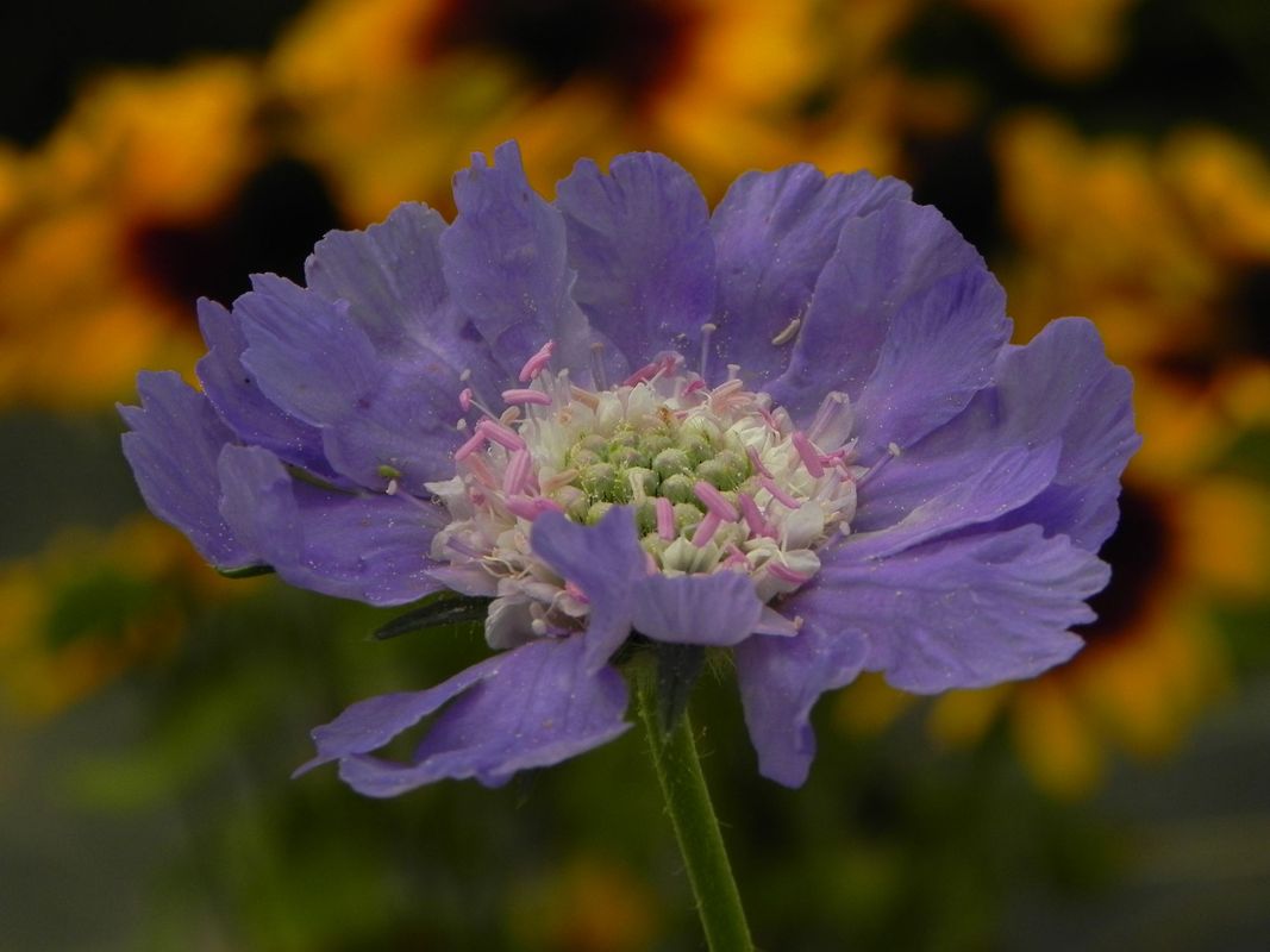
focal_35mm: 162
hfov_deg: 12.2
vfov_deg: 9.2
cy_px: 476
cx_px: 635
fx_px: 5943
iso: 160
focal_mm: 28.8
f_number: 5
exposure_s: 1/1000
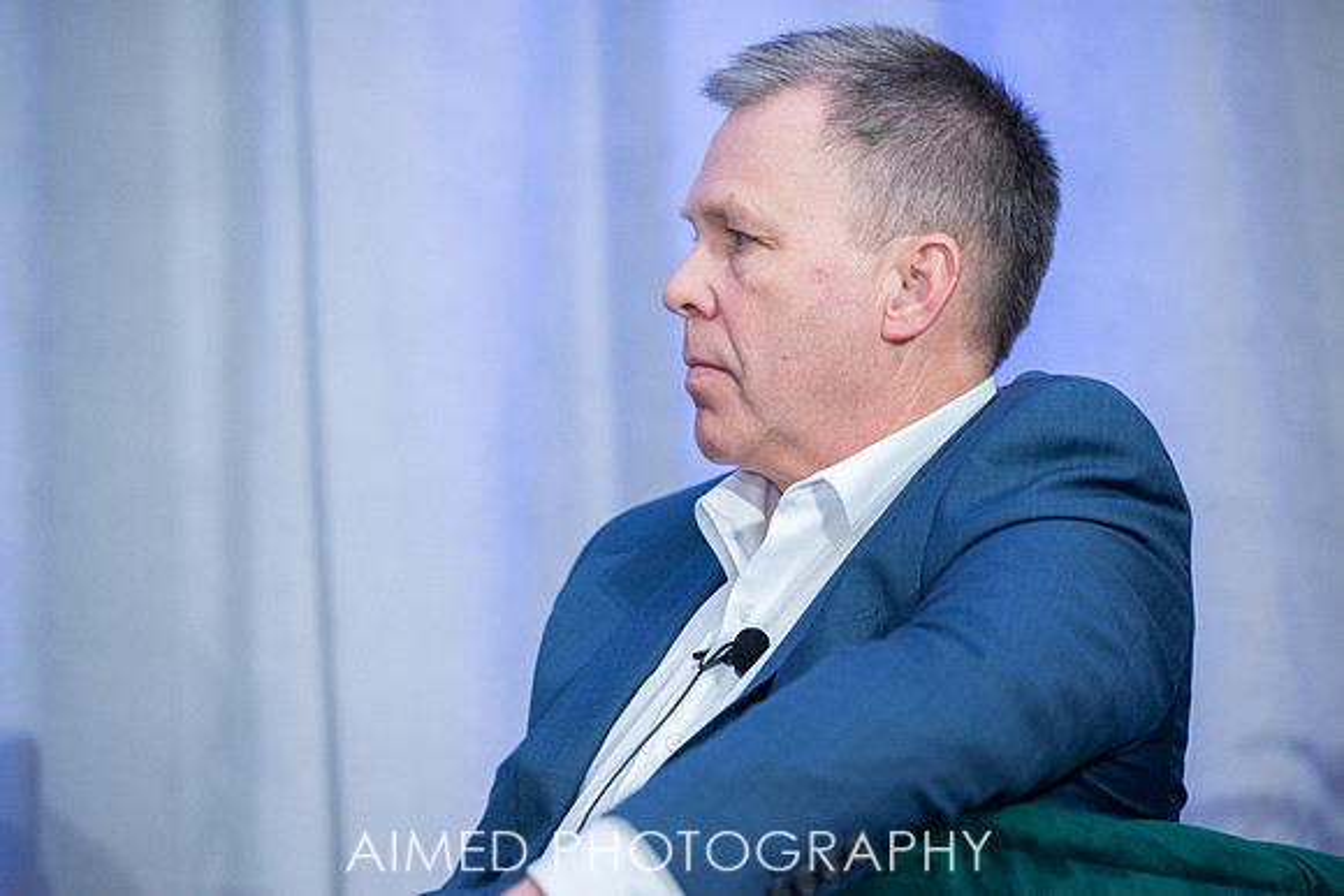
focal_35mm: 200
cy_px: 448
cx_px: 672
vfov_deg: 6.9
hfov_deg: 10.3
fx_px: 7468
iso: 1600
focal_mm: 200
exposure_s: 1/200
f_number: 4
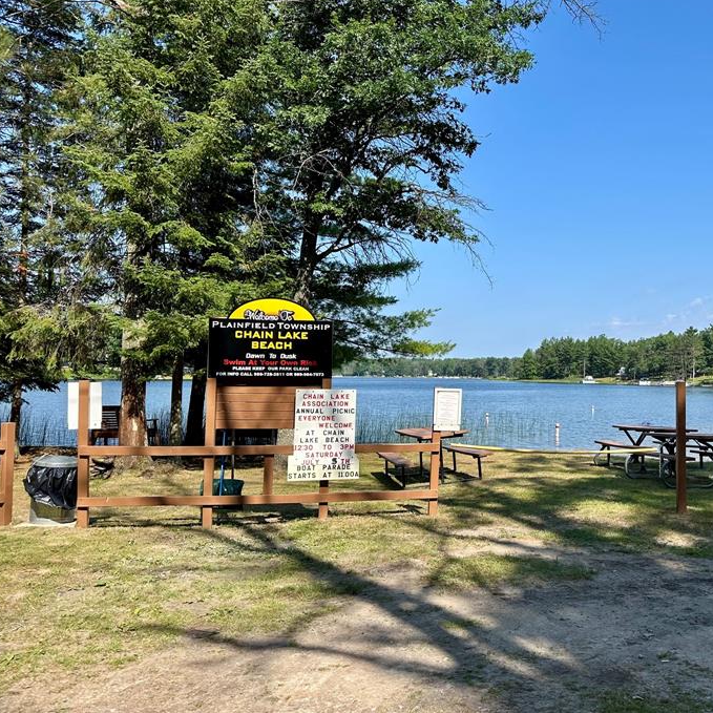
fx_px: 746
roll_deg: +0.2
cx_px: 505
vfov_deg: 51.1
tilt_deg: +1.7
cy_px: 344
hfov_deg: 49.7
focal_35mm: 32
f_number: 1.78
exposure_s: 1/3356
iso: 80
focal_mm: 6.86
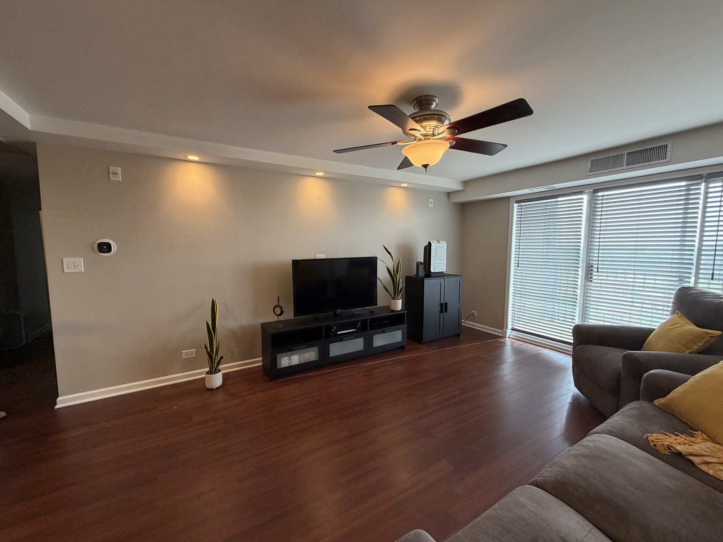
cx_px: 362
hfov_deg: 102.1
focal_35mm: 14
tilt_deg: -4.5
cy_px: 271
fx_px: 292
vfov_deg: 85.7
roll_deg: +0.3
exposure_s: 1/60
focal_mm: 2.22
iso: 200
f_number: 2.2
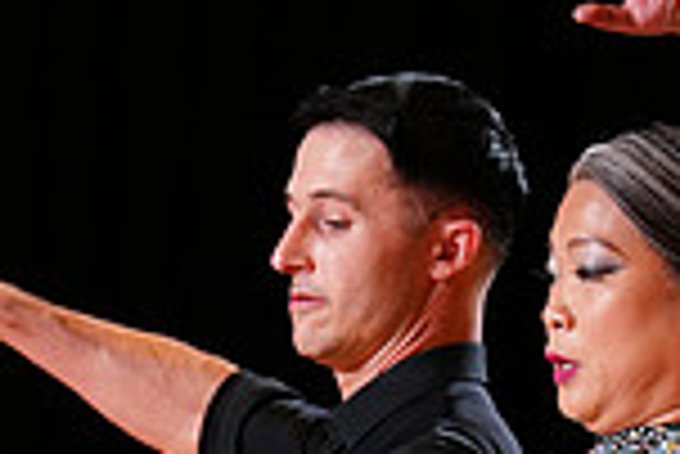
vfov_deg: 1.8
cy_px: 1029
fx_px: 14312
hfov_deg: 2.7
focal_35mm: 757
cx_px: 439
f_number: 2.8
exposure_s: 1/400
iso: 1600
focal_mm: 197
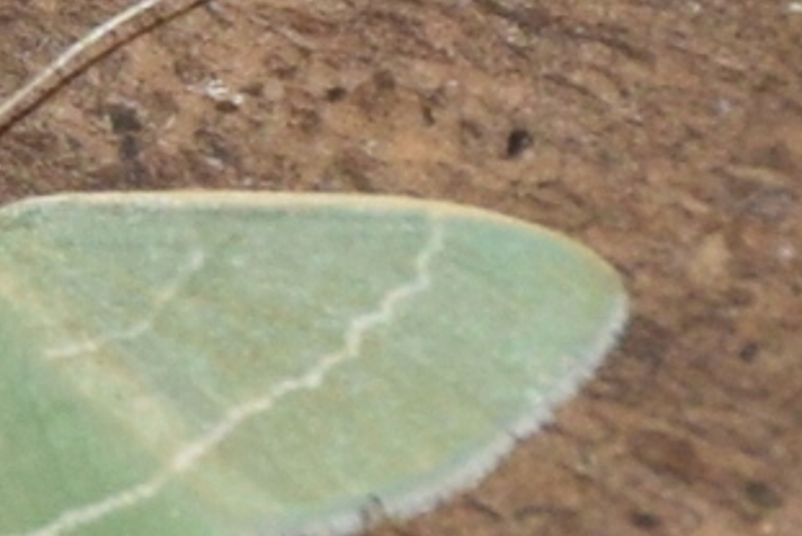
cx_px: -244
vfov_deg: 2.3
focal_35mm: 601
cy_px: 317
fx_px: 13401
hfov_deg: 3.4
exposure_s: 1/60
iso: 320
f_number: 7.1
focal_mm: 130
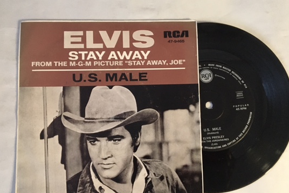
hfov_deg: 53.1
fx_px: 289
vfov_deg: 36.8
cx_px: 152
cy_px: 110
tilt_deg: -83.3
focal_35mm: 36
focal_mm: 4.15
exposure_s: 1/17
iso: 250
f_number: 2.2
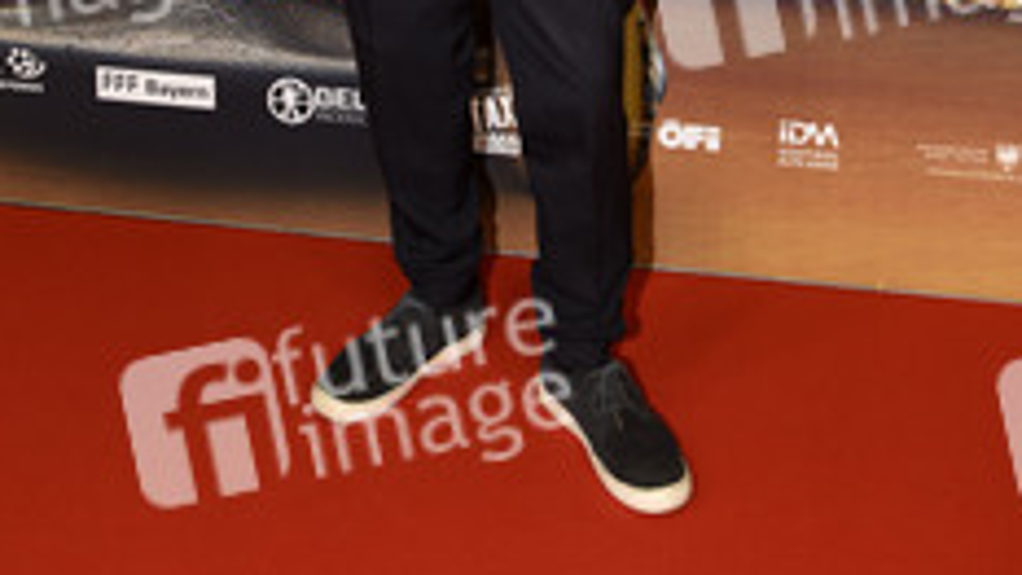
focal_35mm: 54
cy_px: -255
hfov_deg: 38.5
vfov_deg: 19.7
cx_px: 474
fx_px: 1463
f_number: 6.3
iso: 800
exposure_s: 1/125
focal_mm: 30
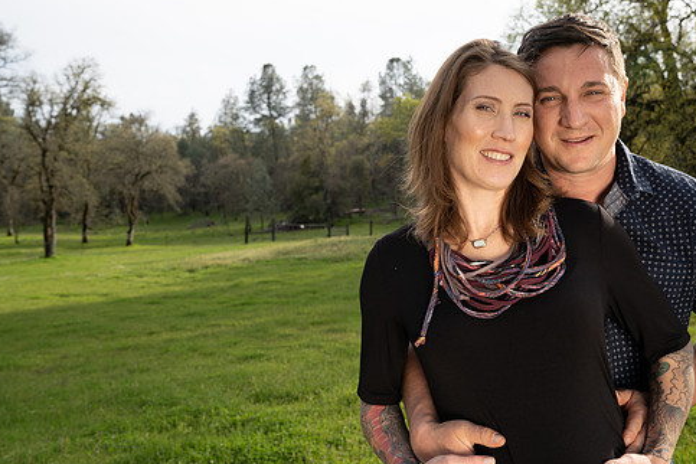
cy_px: 191
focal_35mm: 36
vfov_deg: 36.8
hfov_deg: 53.0
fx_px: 696
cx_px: 395
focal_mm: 30
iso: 100
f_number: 6.3
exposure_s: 1/125
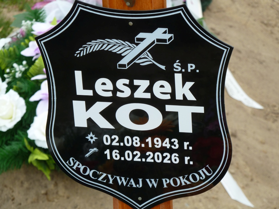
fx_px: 1104
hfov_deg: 14.4
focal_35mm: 137
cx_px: 140
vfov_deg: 10.8
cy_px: 104
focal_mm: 22.5
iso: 80
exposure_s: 1/200
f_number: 4.5
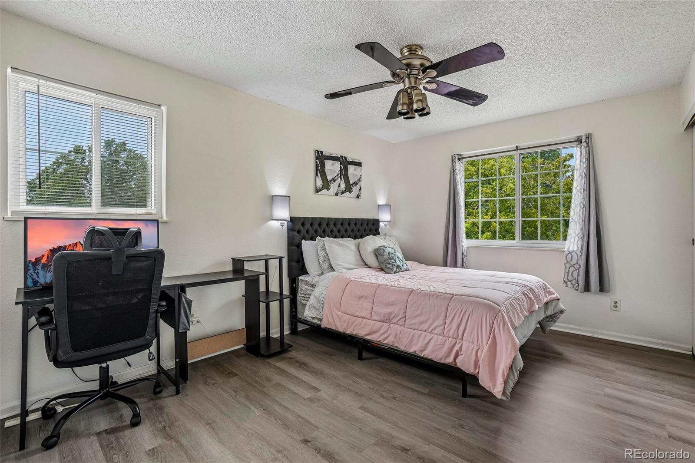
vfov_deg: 77.3
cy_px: 232
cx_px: 348
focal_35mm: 15
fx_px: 290
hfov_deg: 100.4
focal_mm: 10
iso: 400
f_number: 8
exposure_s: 1/30
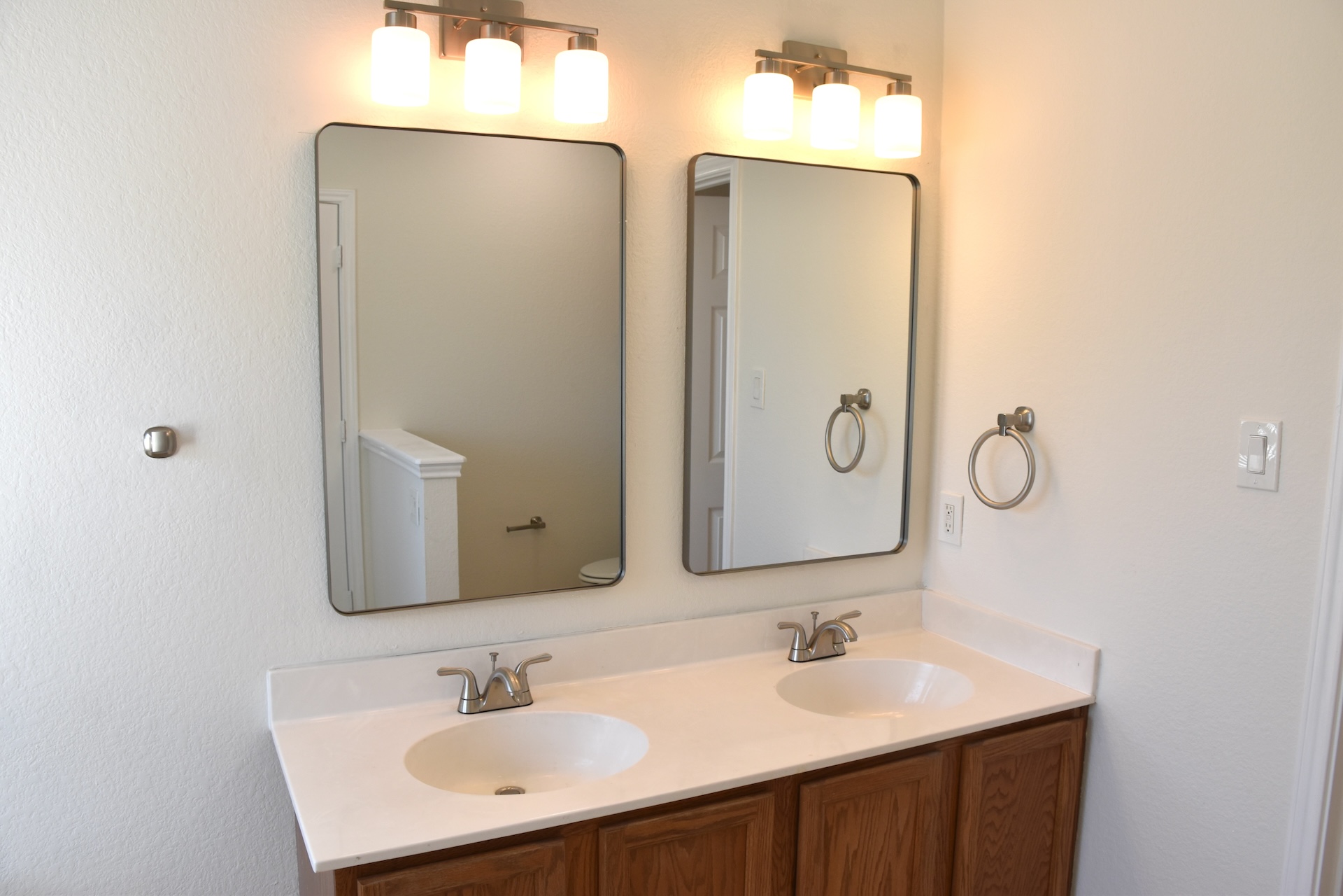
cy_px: 448
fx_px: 1007
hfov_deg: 67.4
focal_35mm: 27
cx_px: 672
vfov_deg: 47.9
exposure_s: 1/160
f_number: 6.3
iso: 400
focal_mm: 18
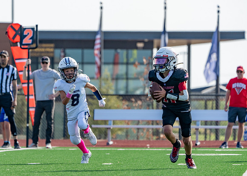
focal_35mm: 374
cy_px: 107
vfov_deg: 3.9
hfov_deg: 5.4
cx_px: 103
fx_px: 2621
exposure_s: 1/1250
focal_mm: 294
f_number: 5.6
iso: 320
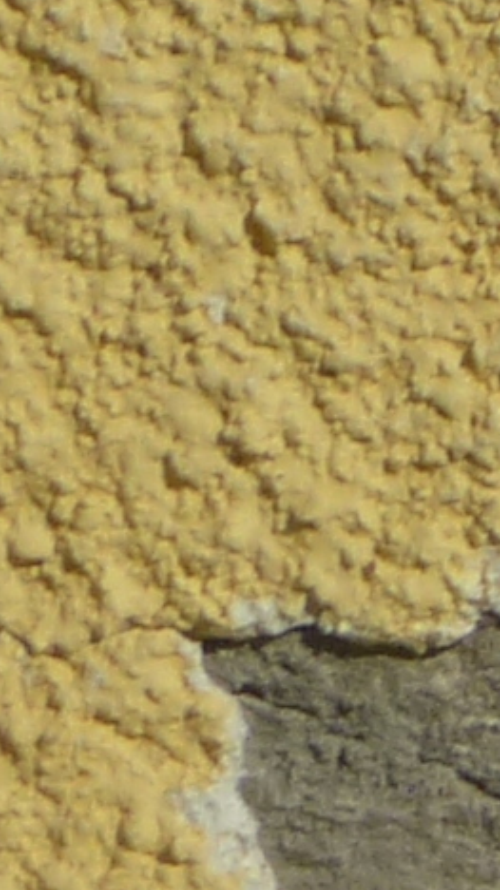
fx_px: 15780
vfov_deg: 3.2
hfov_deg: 1.8
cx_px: 2935
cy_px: 1603
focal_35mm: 669
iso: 100
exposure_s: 1/250
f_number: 13
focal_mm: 14.6
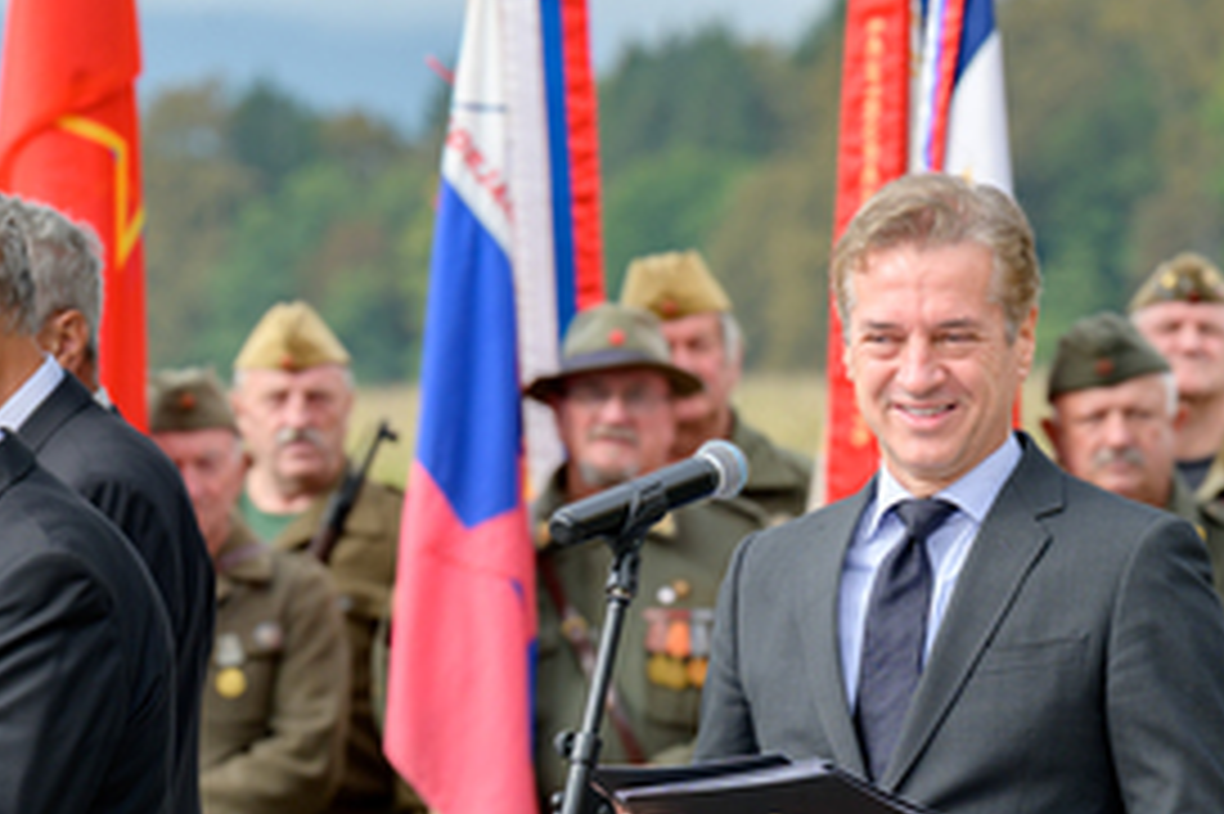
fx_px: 11247
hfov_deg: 6.2
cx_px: 792
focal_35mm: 331
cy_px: 497
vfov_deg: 4.1
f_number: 7.1
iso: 250
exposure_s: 1/500
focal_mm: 200
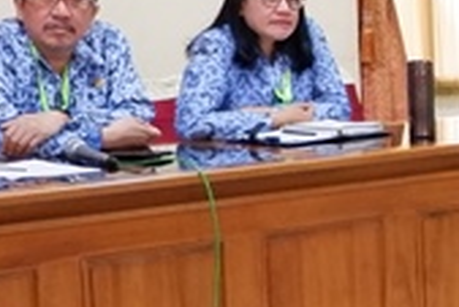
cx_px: 1016
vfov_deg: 9.2
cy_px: 171
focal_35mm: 149
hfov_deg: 11.8
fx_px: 1901
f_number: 3.5
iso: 3200
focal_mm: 16.7
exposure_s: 1/20
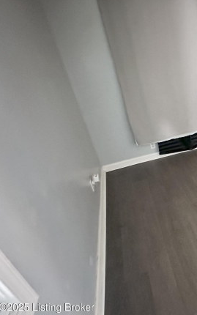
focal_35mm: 23
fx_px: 197
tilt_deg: -26.0
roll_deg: -1.4
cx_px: 242
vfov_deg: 76.9
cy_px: 141
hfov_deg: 37.9
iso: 1250
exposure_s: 1/34
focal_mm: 2.22
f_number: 2.2
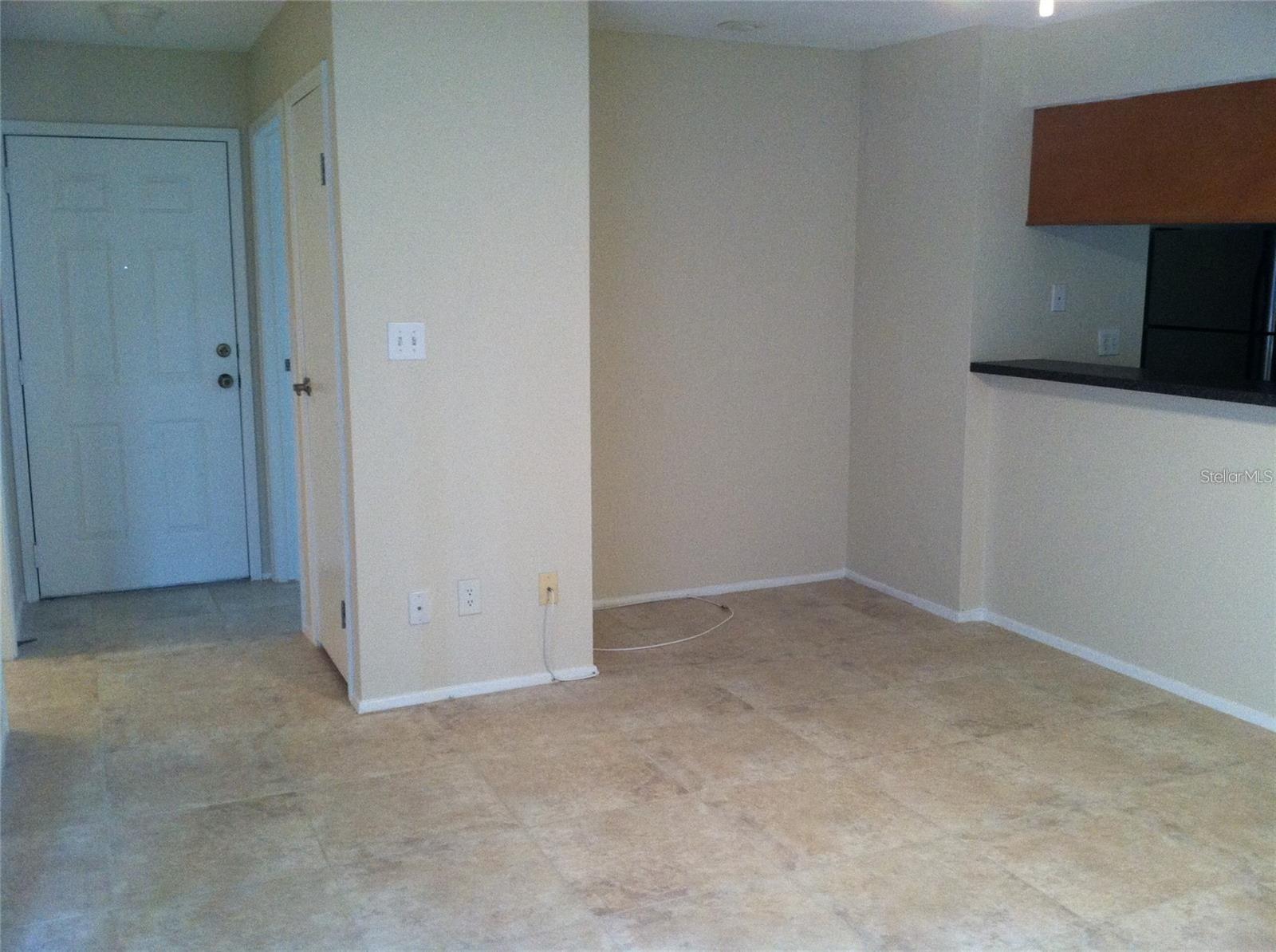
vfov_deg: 40.6
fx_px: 1288
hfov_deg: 52.7
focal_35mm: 35
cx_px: 638
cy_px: 476
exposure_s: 1/15
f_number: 2.8
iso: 250
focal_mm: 3.85
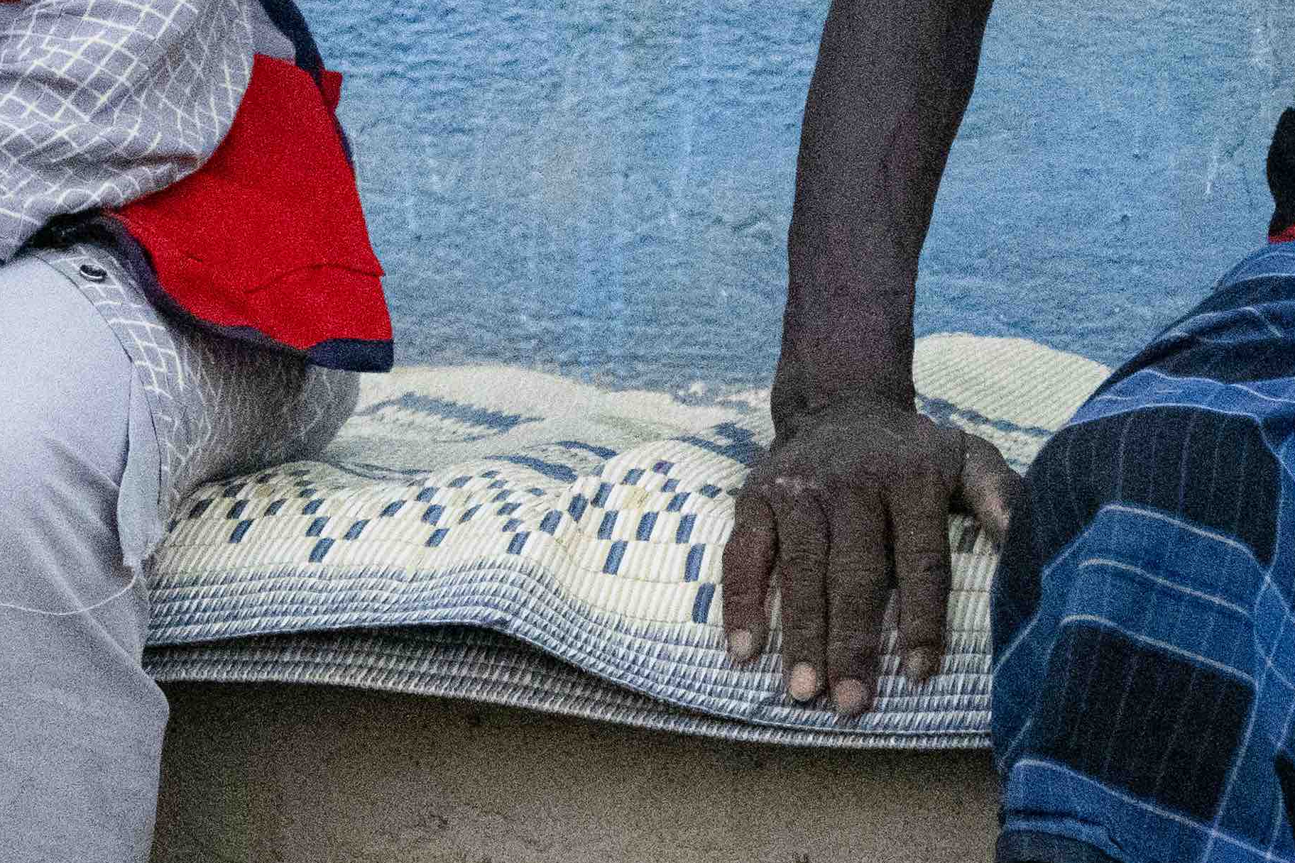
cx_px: 600
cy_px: -218
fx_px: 7122
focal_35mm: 198
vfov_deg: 6.9
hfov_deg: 10.4
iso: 4000
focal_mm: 24.36
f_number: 2.8
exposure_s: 1/2000
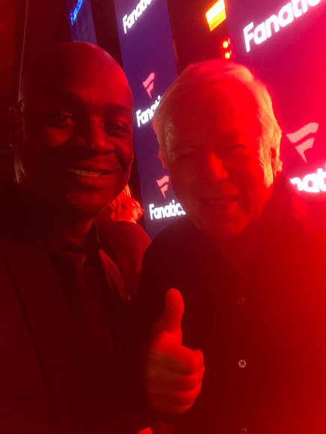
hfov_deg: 44.2
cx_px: 163
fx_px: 401
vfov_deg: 56.8
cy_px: 217
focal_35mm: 32
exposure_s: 1/36
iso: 160
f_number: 2.2
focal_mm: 2.87
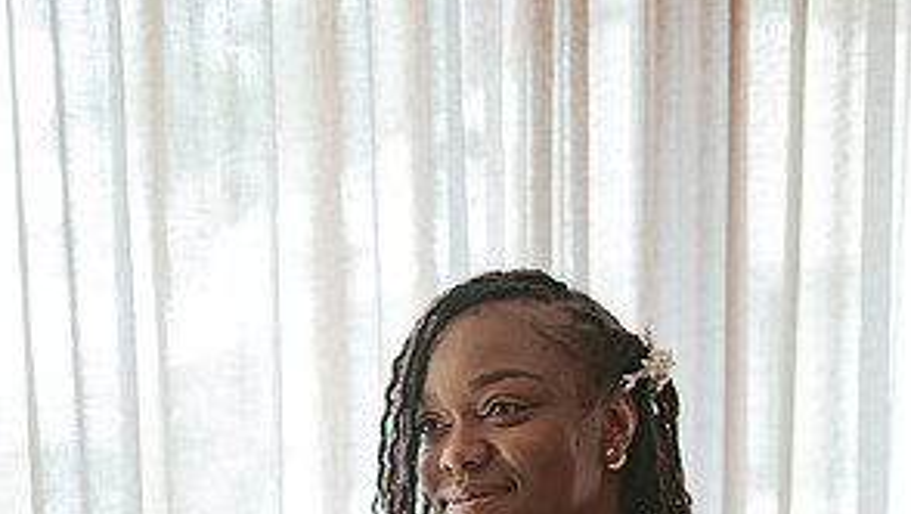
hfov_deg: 37.2
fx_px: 1354
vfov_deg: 19.8
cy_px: 672
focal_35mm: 56
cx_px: 451
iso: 800
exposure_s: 1/125
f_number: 1.4
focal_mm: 35
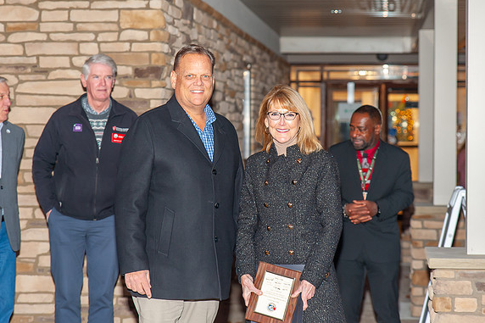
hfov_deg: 21.7
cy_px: 135
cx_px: 262
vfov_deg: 14.5
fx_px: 1266
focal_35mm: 94
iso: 800
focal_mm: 70
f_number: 3.5
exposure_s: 1/160
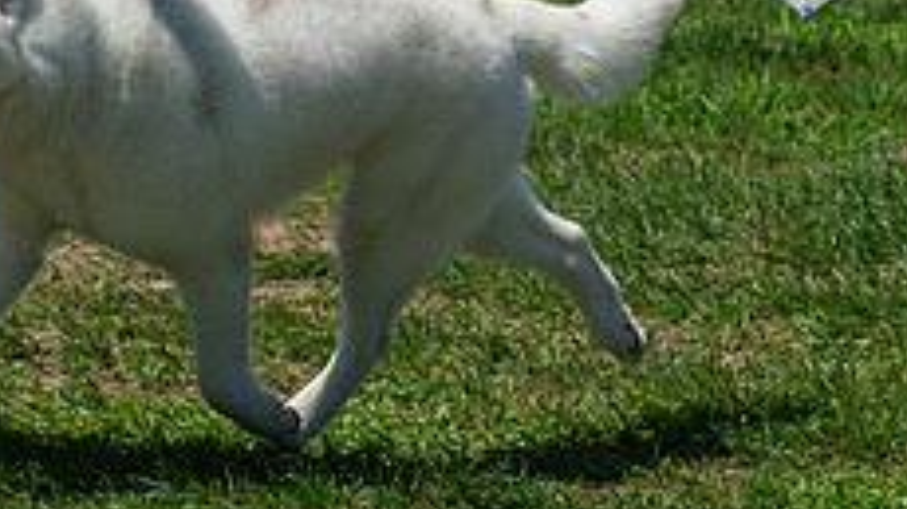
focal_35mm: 452
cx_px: 217
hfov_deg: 4.8
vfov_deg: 2.7
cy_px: -195
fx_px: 10863
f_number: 5.6
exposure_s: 1/1600
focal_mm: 129
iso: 125
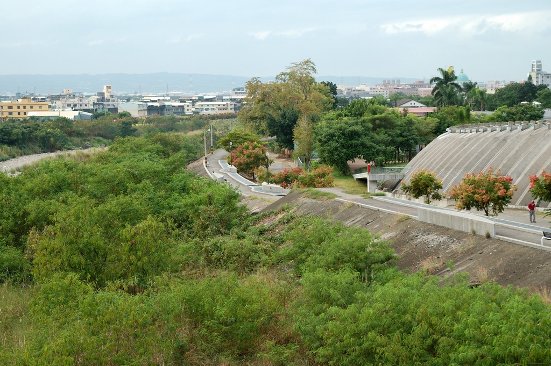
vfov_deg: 18.2
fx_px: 1147
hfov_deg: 27.0
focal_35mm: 75
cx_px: 276
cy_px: 183
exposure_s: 1/250
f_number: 6.3
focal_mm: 50
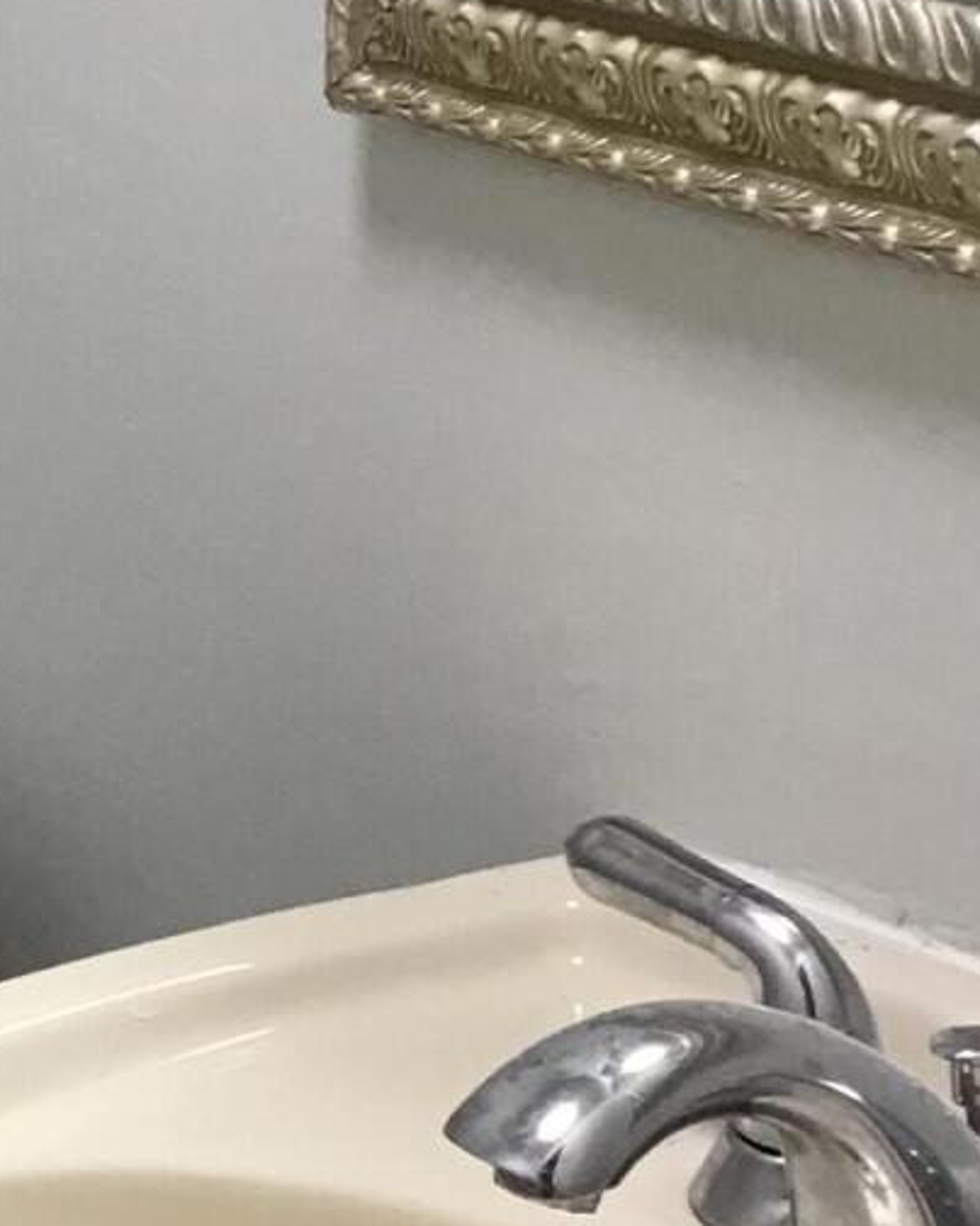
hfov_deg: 12.1
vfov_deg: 16.0
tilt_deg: -19.8
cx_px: -567
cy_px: 528
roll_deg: +4.7
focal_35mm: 120
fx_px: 4352
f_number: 2.4
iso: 50
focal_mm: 3.3
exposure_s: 1/30
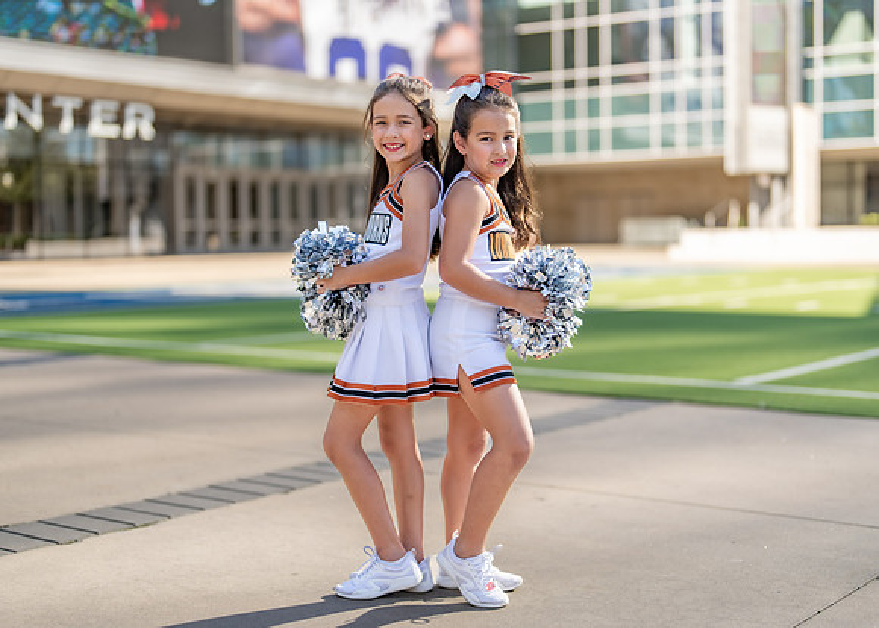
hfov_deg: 34.4
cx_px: 467
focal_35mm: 57
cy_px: 315
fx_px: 1418
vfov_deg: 25.0
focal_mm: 50
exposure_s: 1/2500
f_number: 1.2
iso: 100
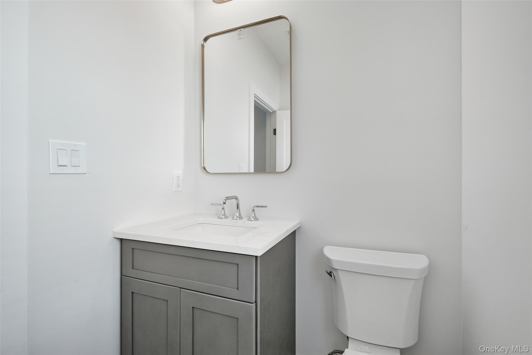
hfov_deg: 100.4
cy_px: 178
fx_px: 222
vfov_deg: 77.3
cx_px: 266
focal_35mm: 15
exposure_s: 1/160
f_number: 4
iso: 200
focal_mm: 10
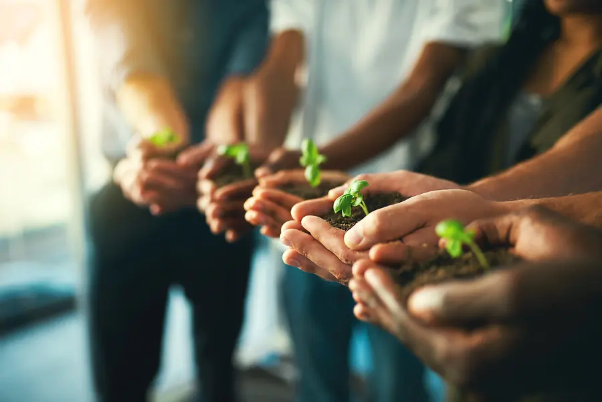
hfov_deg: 54.4
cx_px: 301
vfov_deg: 37.9
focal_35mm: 35
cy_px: 201
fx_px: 586
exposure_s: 1/200
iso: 200
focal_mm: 35
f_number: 1.8
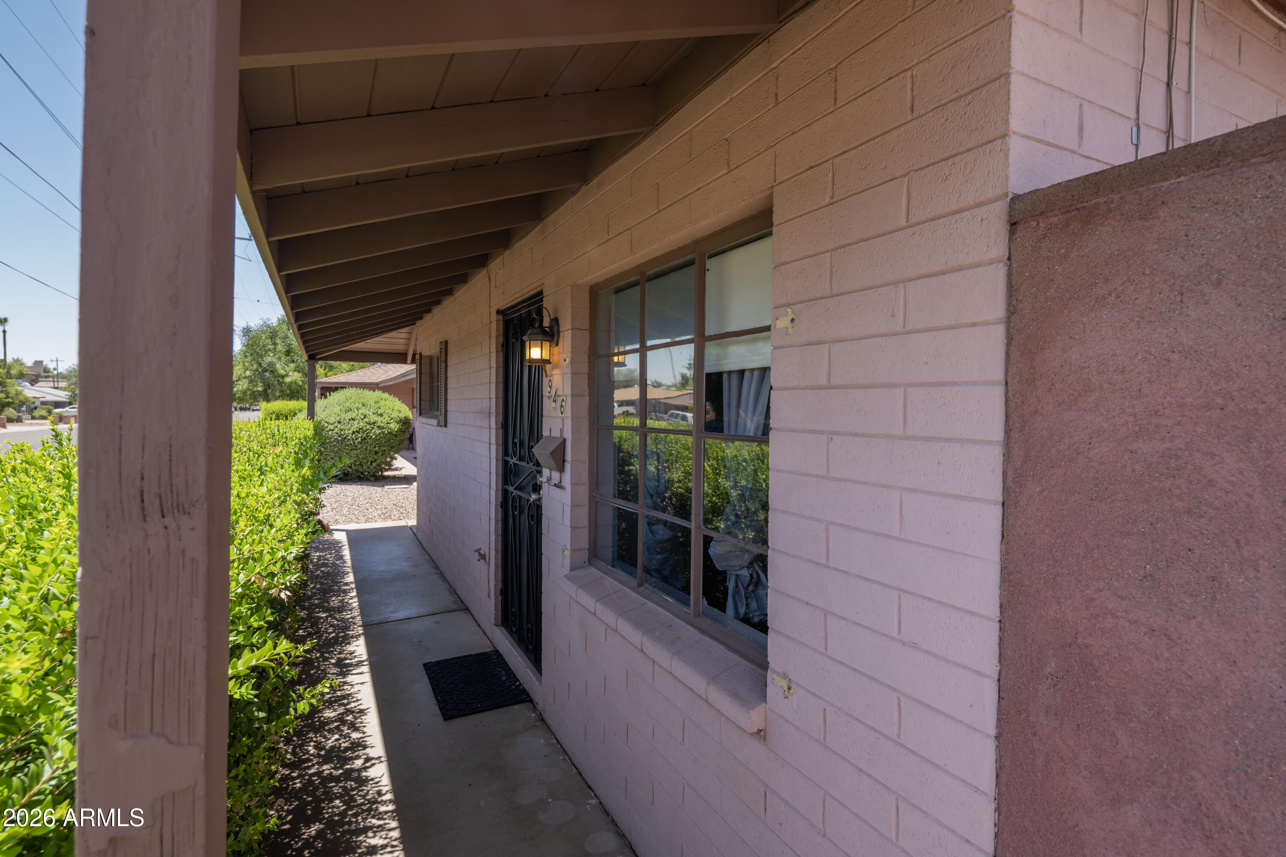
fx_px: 607
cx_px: 643
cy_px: 428
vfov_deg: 70.4
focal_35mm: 17
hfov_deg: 93.3
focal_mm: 17
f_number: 8
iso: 200
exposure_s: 1/125
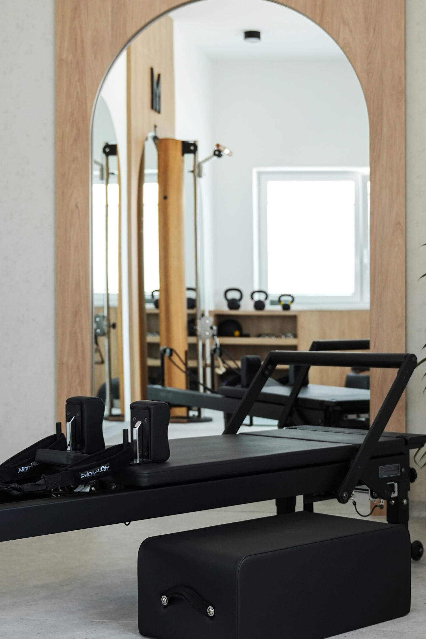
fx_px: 1296
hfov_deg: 18.6
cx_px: 261
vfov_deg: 27.7
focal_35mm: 73
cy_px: 307
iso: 1250
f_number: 2.8
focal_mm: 36.7
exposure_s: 1/800
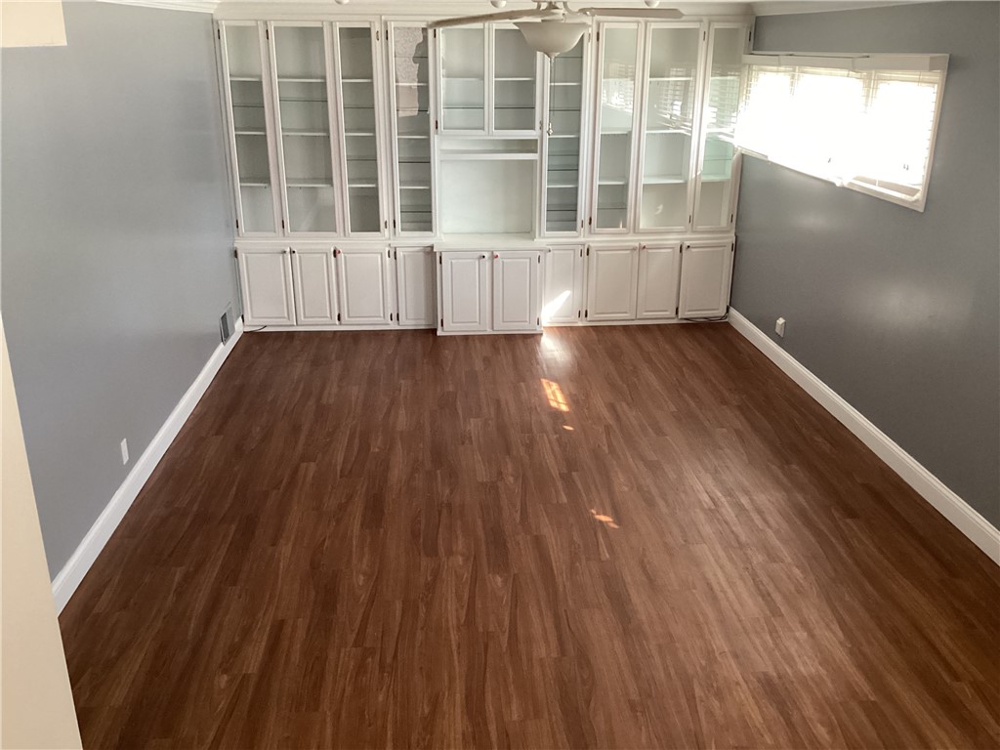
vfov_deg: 45.4
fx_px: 896
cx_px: 500
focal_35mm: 31
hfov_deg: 58.4
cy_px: 375
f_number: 2.4
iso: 320
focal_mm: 3.3
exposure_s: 1/40
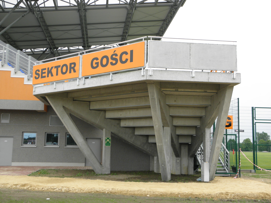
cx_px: 136
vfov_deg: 35.1
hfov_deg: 45.8
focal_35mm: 41
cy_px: 102
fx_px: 321
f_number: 3.8
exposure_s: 1/60
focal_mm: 7.5
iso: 100
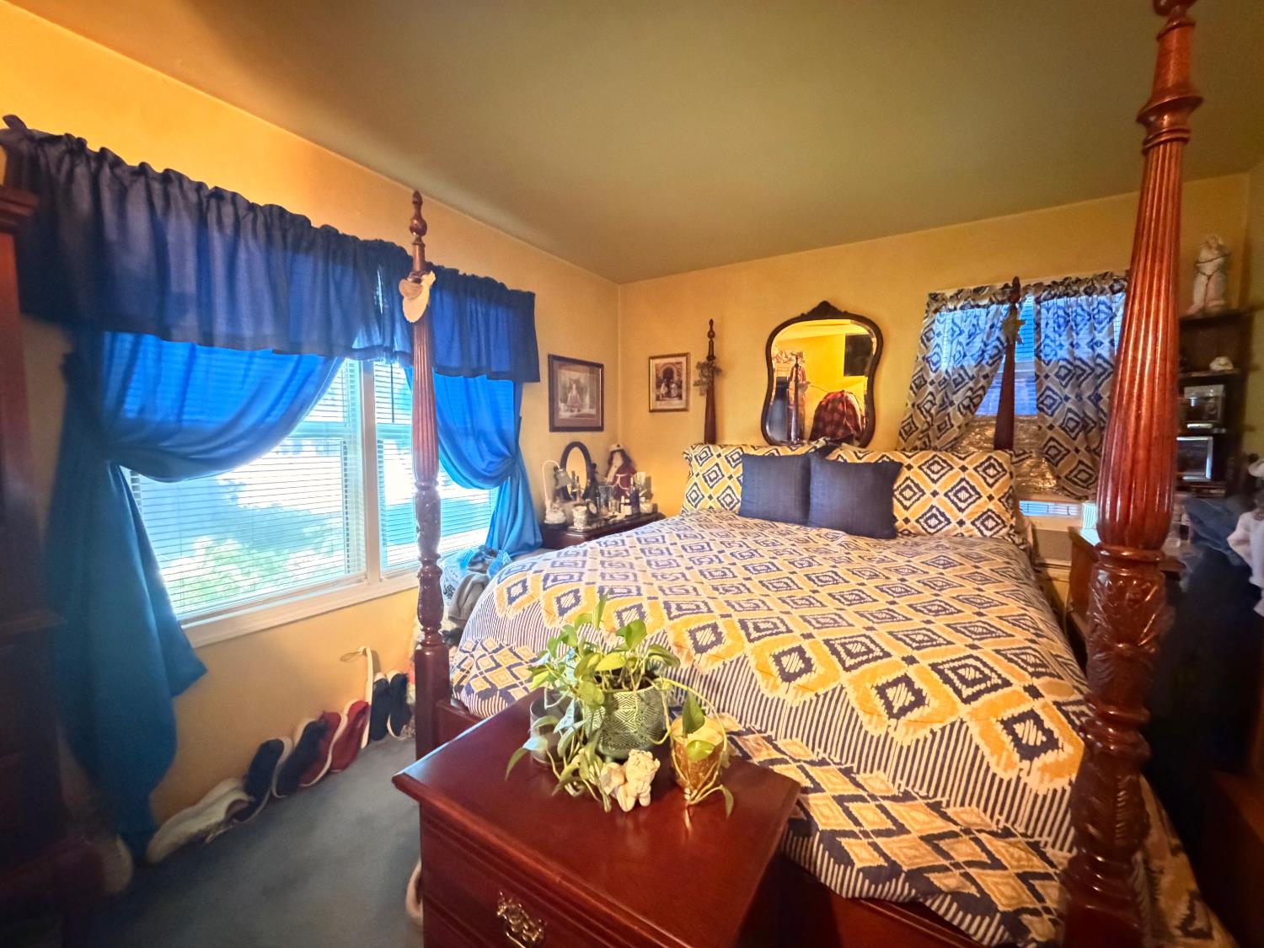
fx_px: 511
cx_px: 632
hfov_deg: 102.1
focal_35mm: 14
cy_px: 474
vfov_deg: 85.7
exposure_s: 1/24
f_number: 2.2
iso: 3200
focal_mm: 2.22
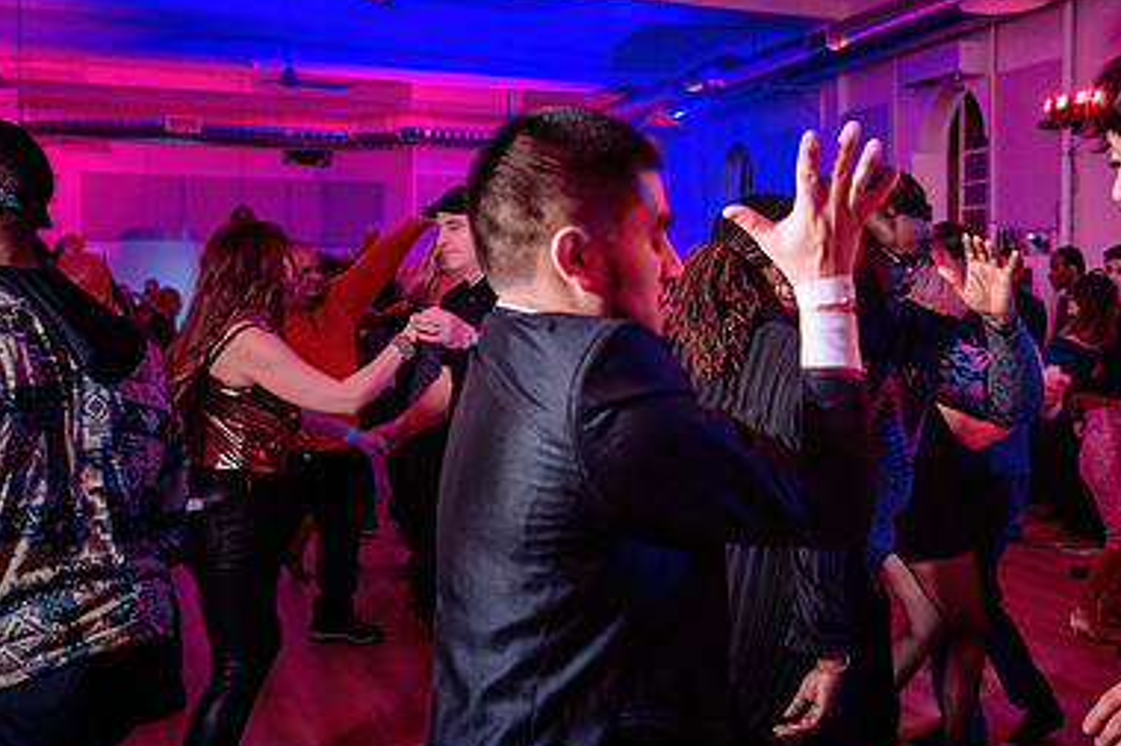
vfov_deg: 29.8
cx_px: 793
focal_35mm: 45
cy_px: 378
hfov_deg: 42.7
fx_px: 1401
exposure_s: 1/60
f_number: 3.5
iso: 800
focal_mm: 24
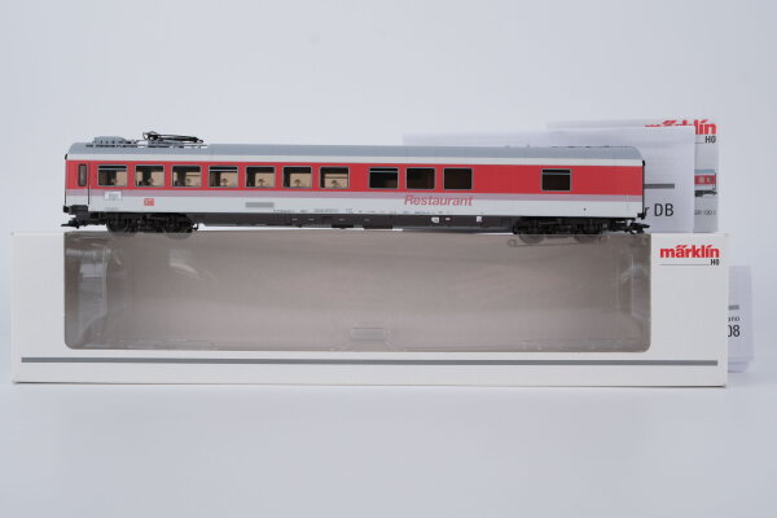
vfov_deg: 29.9
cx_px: 388
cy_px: 259
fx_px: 971
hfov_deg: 43.6
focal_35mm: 45
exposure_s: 1/125
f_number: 10
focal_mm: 30
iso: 320
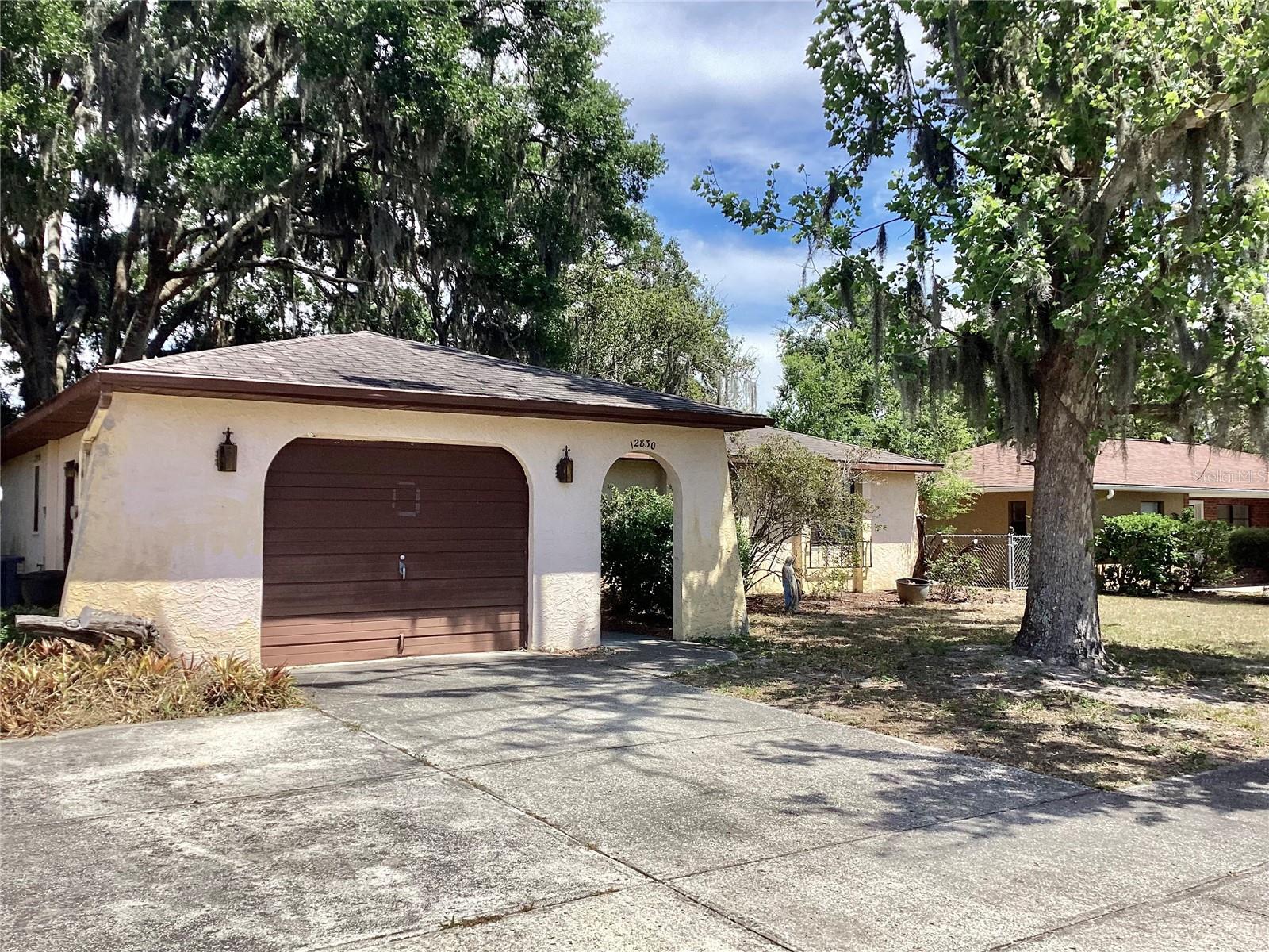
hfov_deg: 58.4
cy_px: 476
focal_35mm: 31
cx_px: 634
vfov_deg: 45.4
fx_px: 1136
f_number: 2.4
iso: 25
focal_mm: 3.3
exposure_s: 1/1148
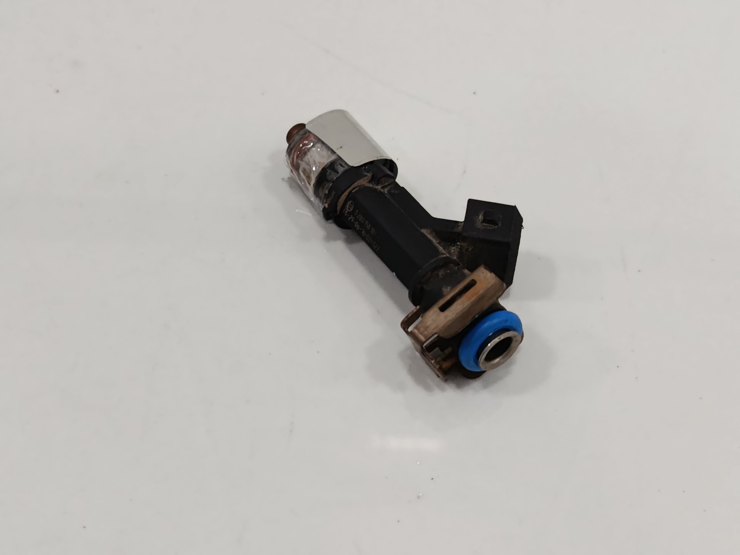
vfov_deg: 33.6
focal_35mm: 43
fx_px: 919
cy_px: 278
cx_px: 370
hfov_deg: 43.9
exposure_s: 1/100
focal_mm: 5.24
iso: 761
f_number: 1.7
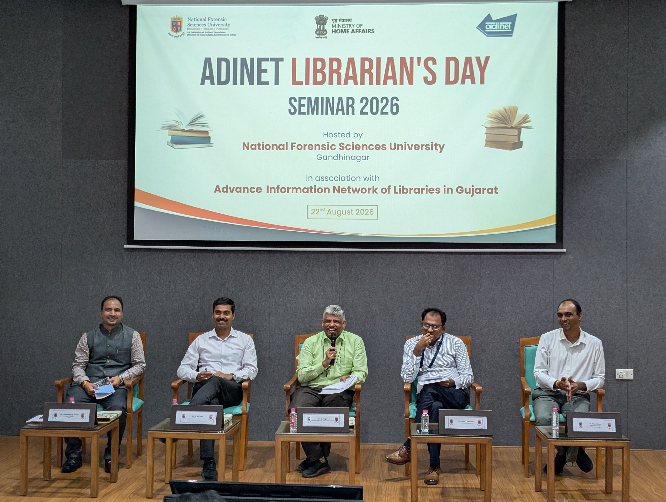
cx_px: 333
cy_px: 251
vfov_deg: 29.7
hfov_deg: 38.9
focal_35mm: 49
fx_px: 944
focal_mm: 6.9
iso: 159
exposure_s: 1/66.7
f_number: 1.68
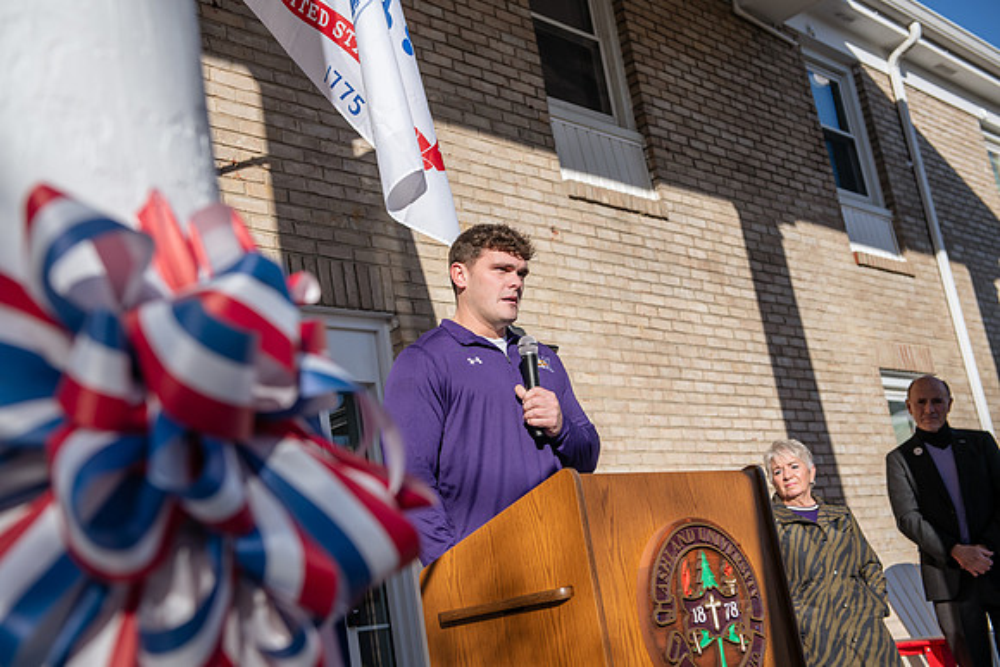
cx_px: 500
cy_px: 334
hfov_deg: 41.1
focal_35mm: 48
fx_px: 1334
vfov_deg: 28.1
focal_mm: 48
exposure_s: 1/800
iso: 80
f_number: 4
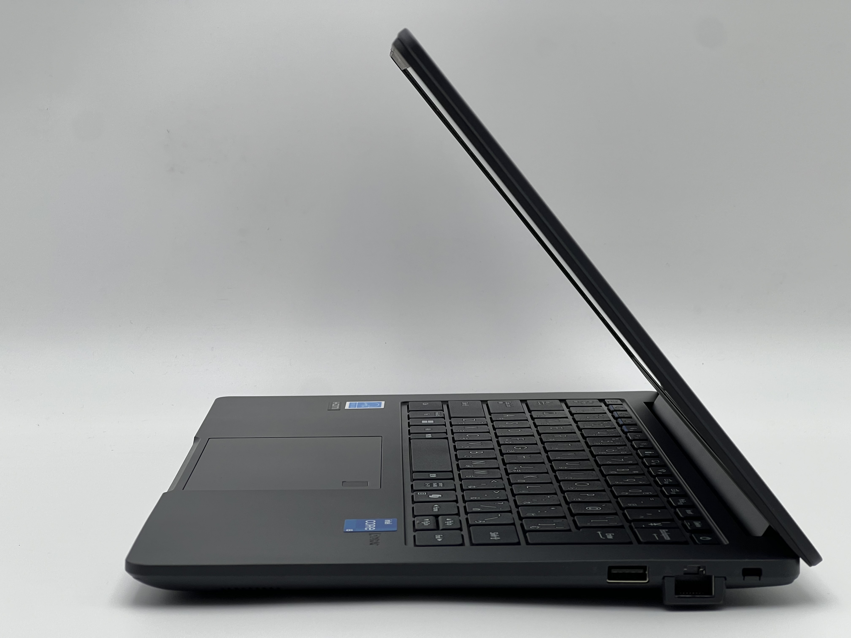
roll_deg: +0.0
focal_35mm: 77
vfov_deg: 19.1
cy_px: 319
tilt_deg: -6.9
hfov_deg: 25.3
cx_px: 426
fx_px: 1893
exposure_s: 1/135
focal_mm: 9
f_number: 2.8
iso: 32
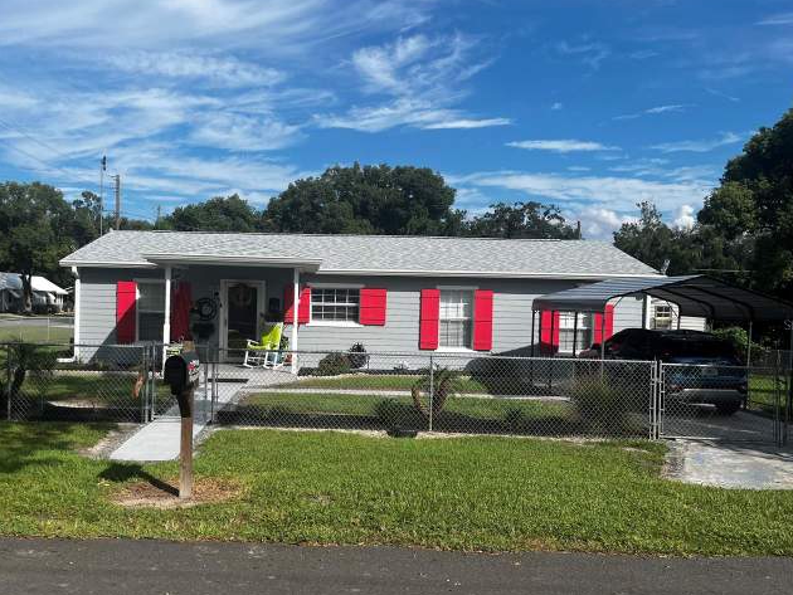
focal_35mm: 33
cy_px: 325
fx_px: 756
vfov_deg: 42.9
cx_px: 340
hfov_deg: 55.1
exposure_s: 1/4149
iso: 50
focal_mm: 5.1
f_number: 1.6
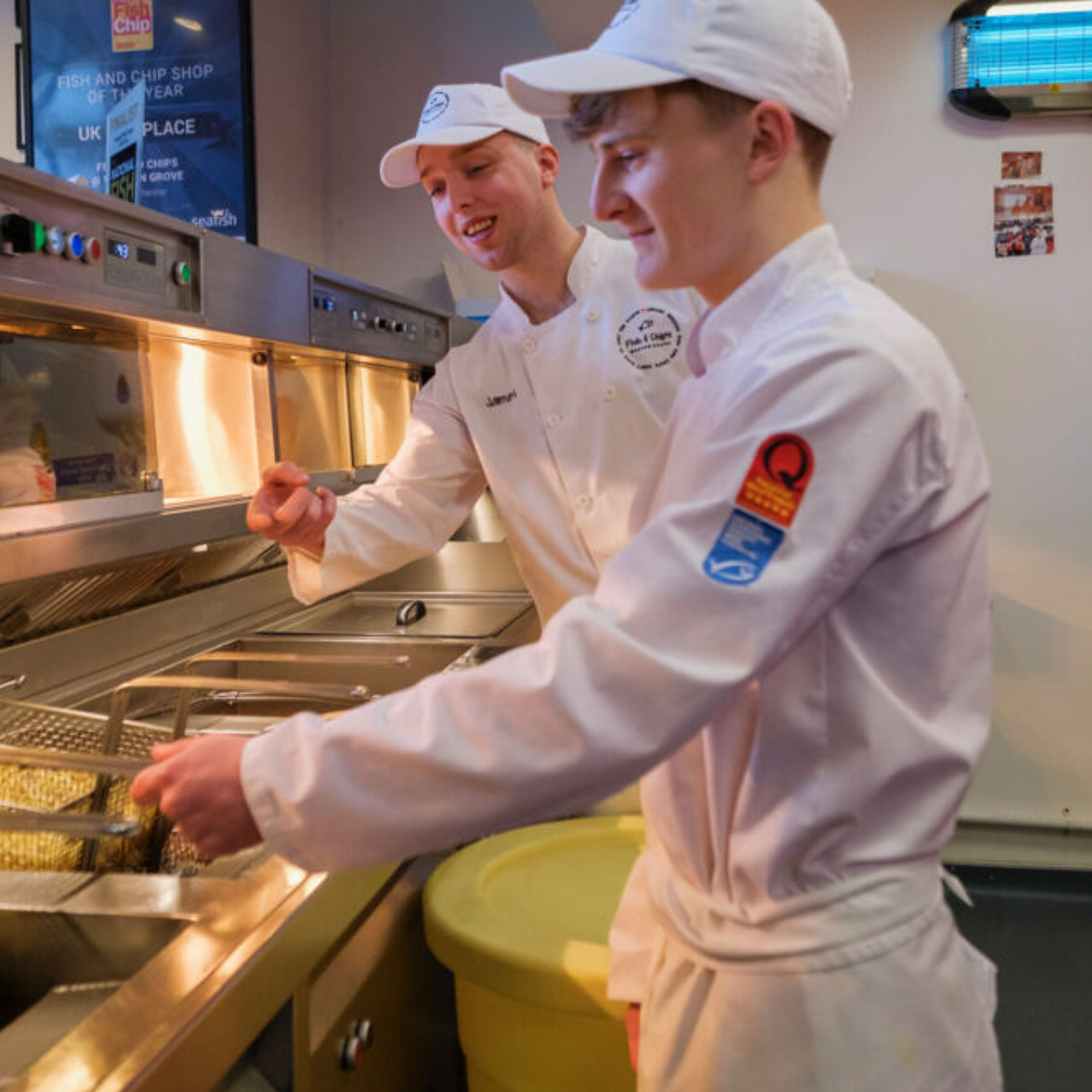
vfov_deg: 43.7
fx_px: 1356
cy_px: 452
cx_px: 544
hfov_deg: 43.9
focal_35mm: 38
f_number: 4
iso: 1600
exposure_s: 1/320
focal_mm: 19.1
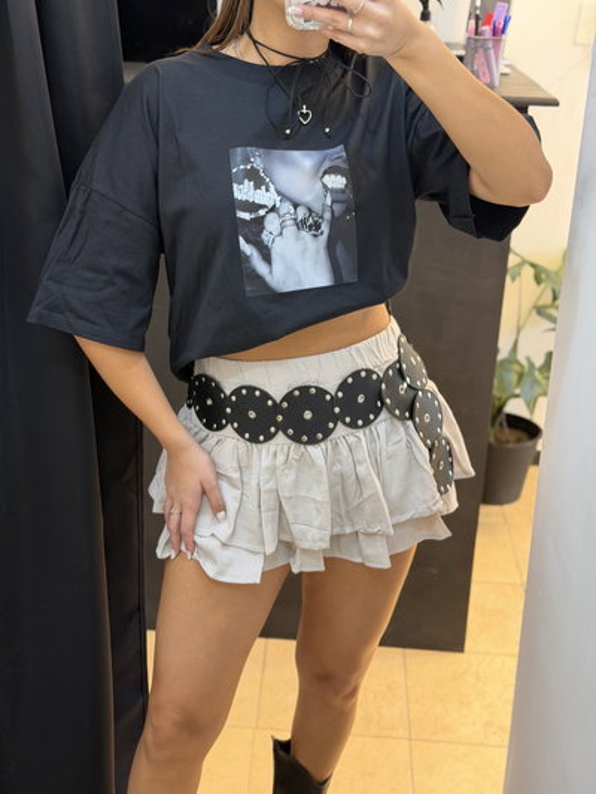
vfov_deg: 39.6
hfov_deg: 30.3
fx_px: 1101
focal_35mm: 48
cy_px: 397
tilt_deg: -25.6
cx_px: 298
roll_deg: -1.3
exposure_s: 1/50
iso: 125
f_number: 1.78
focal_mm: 6.76
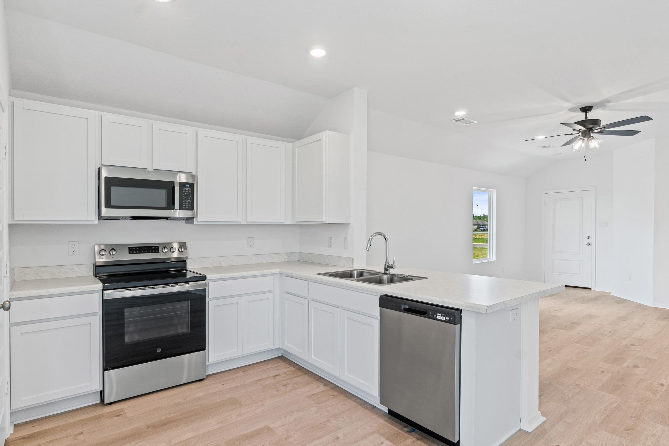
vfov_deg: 64.5
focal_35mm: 19
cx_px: 344
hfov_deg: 86.9
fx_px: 353
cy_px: 229
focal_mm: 12
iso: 250
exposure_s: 1/8
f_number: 9
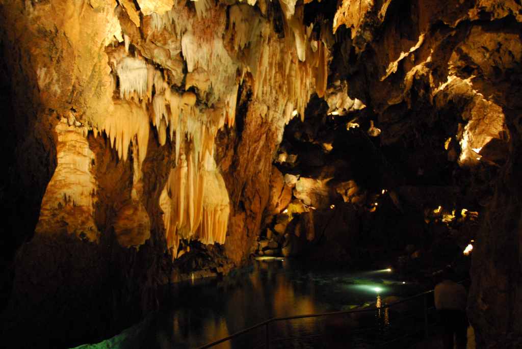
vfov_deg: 43.7
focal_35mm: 30
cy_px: 174
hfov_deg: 61.9
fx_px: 435
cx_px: 261
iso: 1600
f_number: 3.5
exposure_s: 1/3
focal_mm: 20
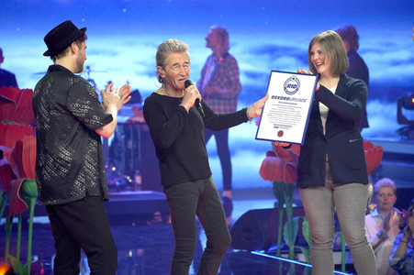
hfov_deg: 10.3
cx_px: 207
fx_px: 2298
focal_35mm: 200
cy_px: 138
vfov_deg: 6.9
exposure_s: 1/200
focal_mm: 200
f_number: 5.6
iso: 3200
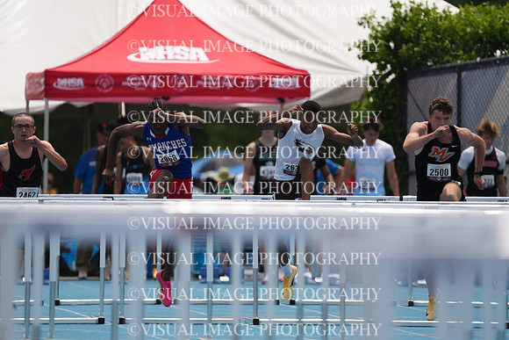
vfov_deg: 2.3
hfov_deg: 3.4
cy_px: 170
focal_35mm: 600
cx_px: 254
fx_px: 8485
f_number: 6.3
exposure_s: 1/4000
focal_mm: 600
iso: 500
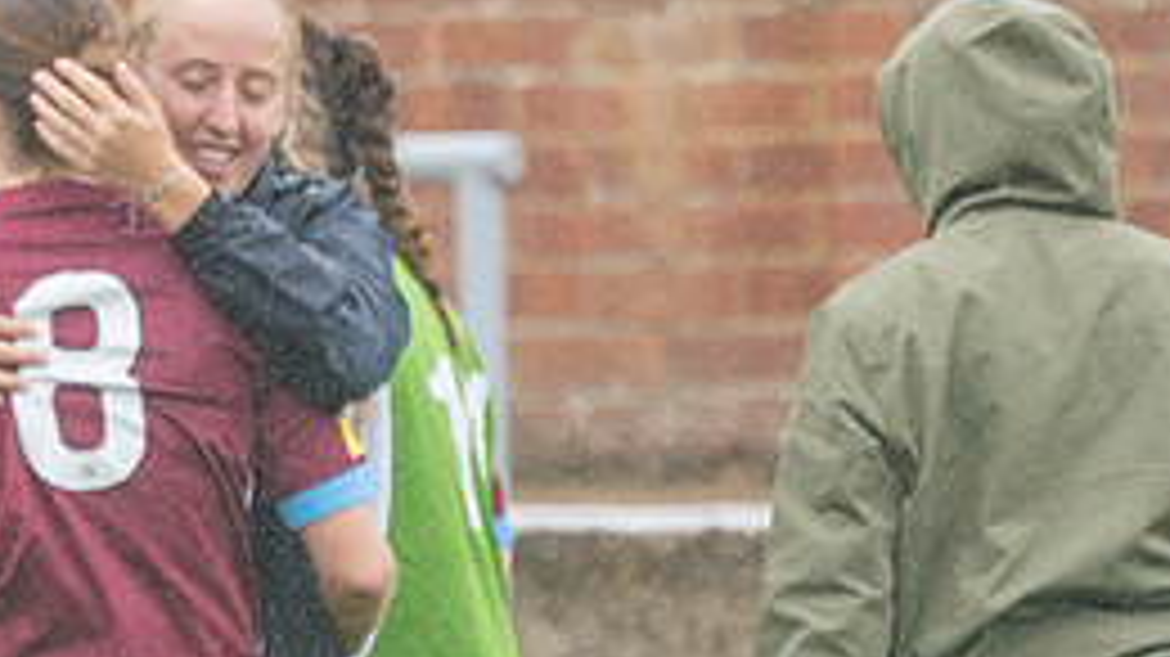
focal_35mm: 2247
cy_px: 1032
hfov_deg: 1.0
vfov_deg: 0.5
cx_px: 305
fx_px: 69682
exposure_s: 1/1600
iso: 450
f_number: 2.8
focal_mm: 300
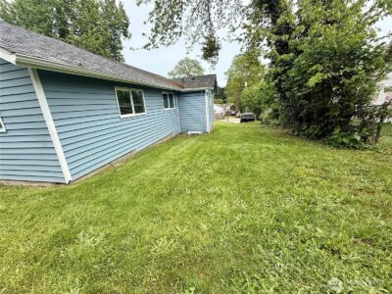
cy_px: 147
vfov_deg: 85.7
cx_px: 196
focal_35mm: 14
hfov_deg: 102.1
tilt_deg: -15.6
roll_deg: +3.9
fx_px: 159
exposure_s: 1/928
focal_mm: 2.22
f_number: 2.2
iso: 64
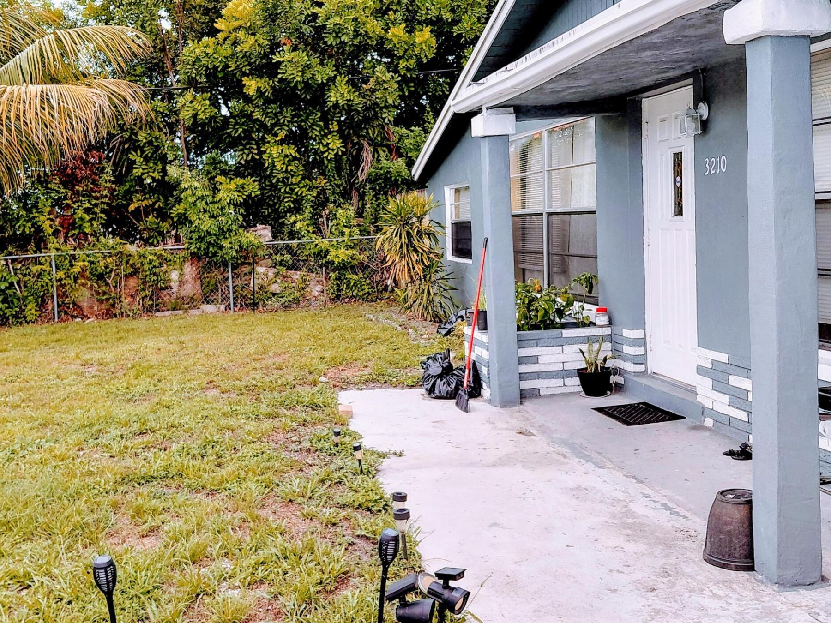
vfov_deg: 36.0
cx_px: 351
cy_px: 300
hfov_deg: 46.6
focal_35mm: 40
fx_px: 960
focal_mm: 4.69
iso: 50
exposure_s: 1/532
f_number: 1.8
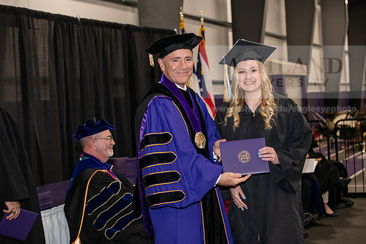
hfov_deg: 28.8
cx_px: 183
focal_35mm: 70
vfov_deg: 19.5
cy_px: 122
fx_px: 712
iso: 2500
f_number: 5
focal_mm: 70
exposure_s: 1/200
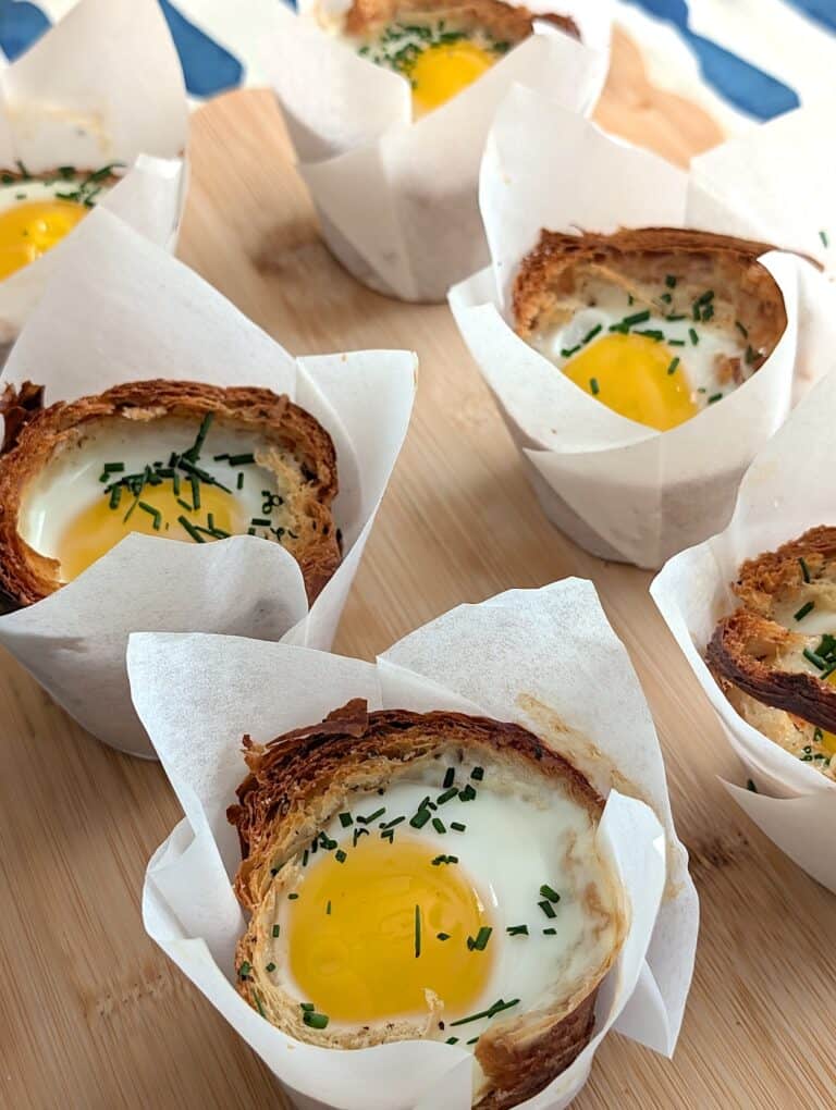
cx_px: 418
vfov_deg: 38.9
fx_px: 1574
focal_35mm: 49
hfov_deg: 29.7
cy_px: 555
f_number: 1.68
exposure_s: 1/50.3
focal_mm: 6.9
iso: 30
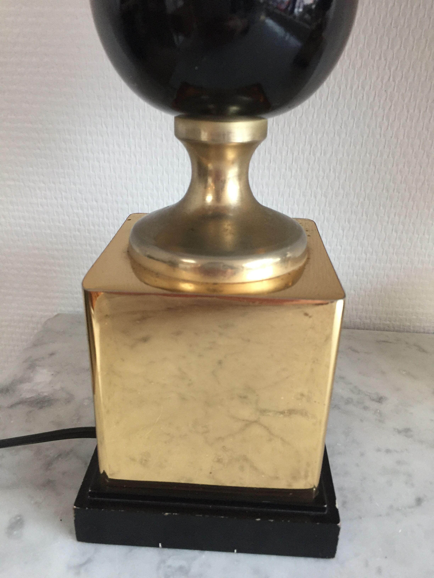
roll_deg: -1.3
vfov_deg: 61.7
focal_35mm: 29
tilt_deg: -25.2
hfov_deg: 48.2
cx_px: 217
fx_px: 485
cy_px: 289
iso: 160
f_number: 2.2
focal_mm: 4.15
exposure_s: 1/33
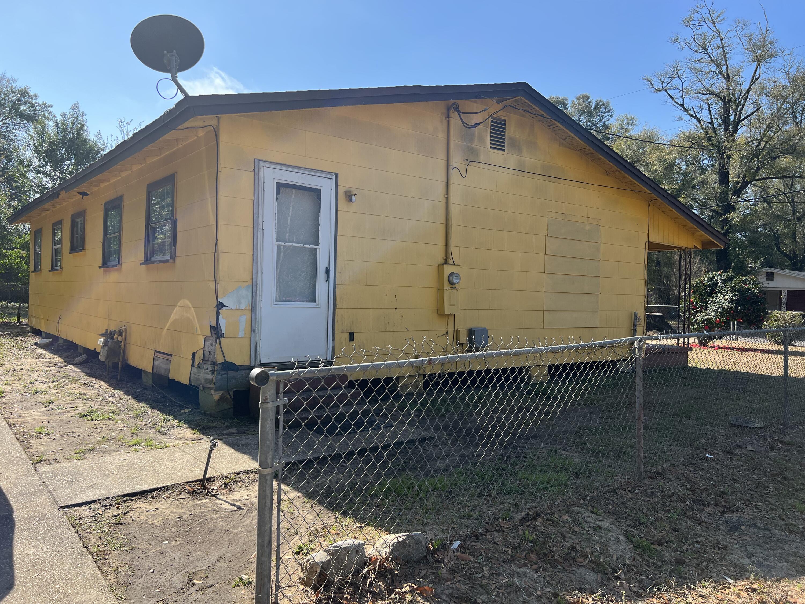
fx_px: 605
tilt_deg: -0.4
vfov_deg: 53.1
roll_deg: -1.3
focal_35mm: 26
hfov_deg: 67.3
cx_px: 402
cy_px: 302
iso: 50
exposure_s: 1/2045
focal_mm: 5.7
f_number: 1.5
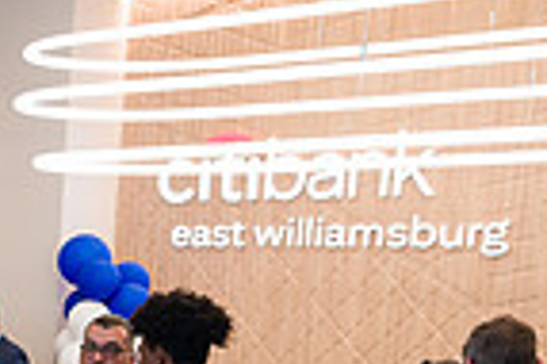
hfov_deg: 17.7
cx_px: -367
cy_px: 536
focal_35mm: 98
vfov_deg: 13.2
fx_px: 1487
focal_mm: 24
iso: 400
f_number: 3.2
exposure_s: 1/200
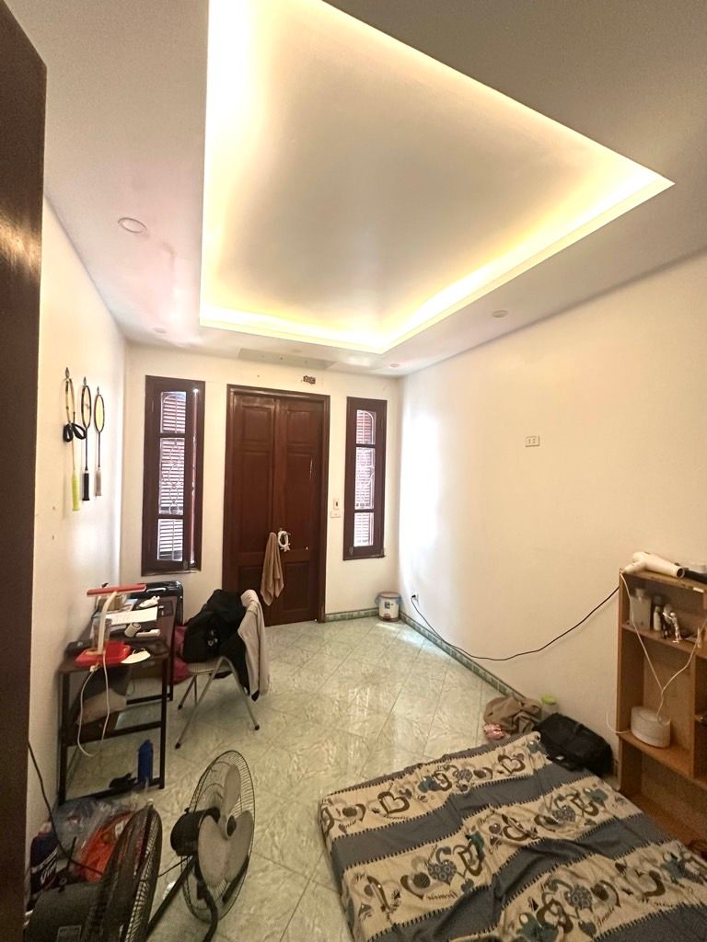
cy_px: 471
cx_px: 354
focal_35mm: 14
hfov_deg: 85.7
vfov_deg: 102.1
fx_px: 381
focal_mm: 2.22
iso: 320
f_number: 2.2
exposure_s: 1/50
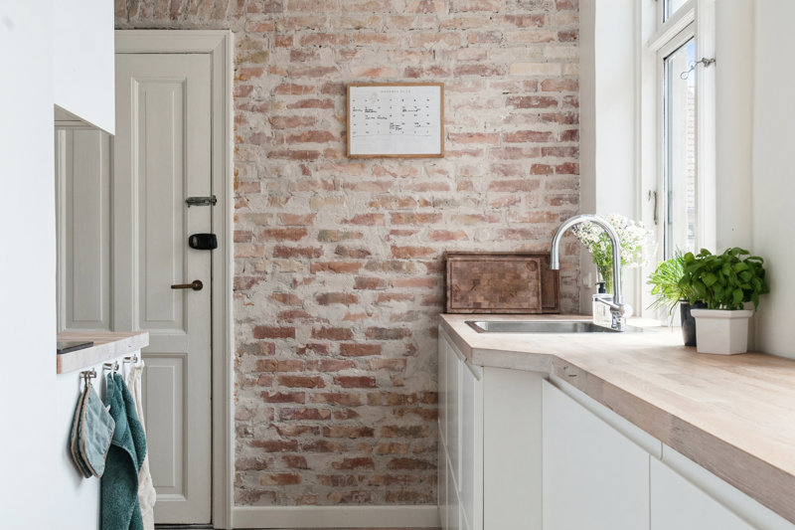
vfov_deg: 36.9
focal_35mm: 36
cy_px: 265
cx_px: 398
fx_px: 795
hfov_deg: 53.1
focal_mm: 24
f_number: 10
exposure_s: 1/50
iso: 200
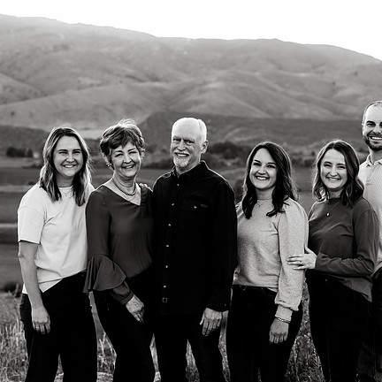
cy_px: 191
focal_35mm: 99
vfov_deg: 17.6
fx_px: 1236
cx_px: 179
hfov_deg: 17.6
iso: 500
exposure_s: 1/160
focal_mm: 77
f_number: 4.5
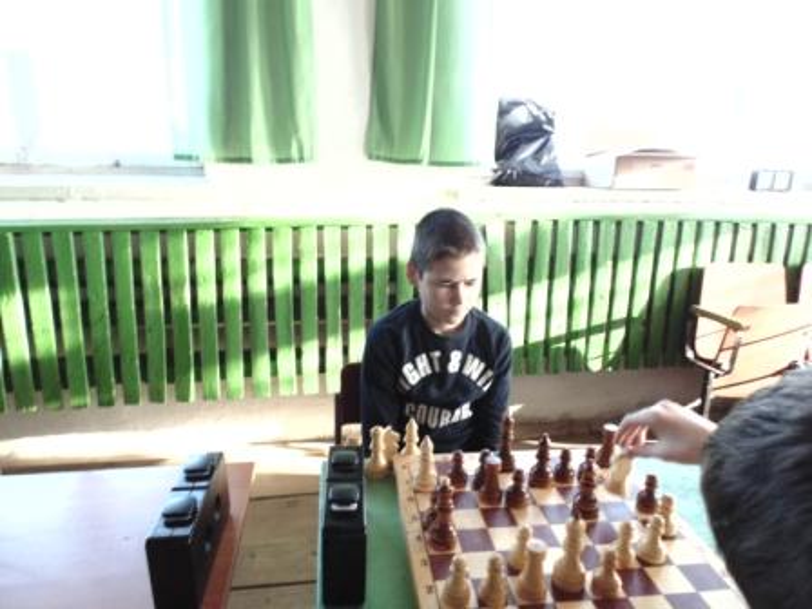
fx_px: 516
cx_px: 406
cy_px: 304
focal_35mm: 22
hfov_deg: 76.4
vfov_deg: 61.1
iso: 160
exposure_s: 1/30
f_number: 3.1
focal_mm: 4
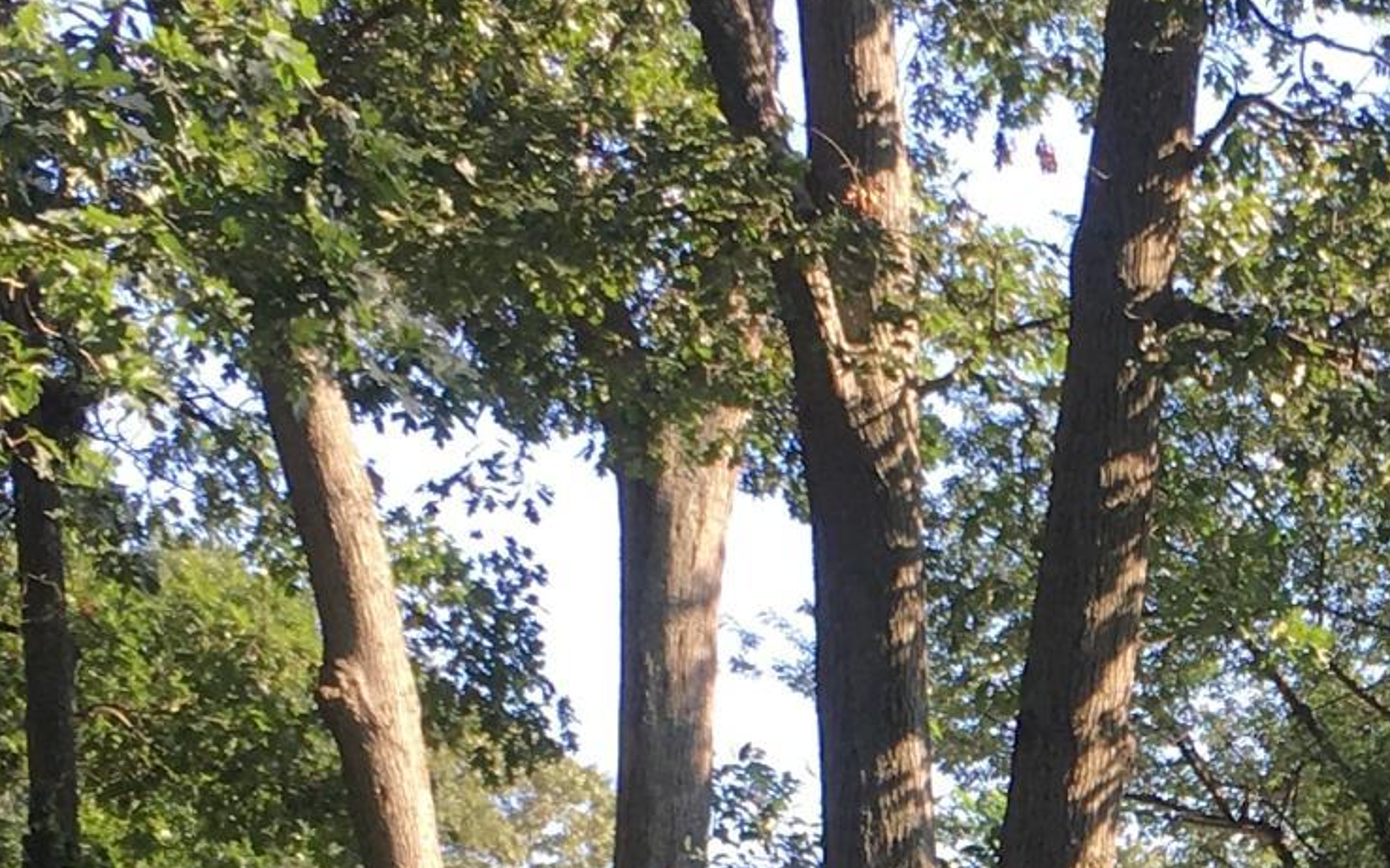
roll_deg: -1.1
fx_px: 4735
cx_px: 1648
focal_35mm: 125
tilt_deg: +1.0
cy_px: 1262
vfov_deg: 10.2
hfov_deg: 16.1
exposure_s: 1/272
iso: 25
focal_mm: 4.15
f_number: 2.2
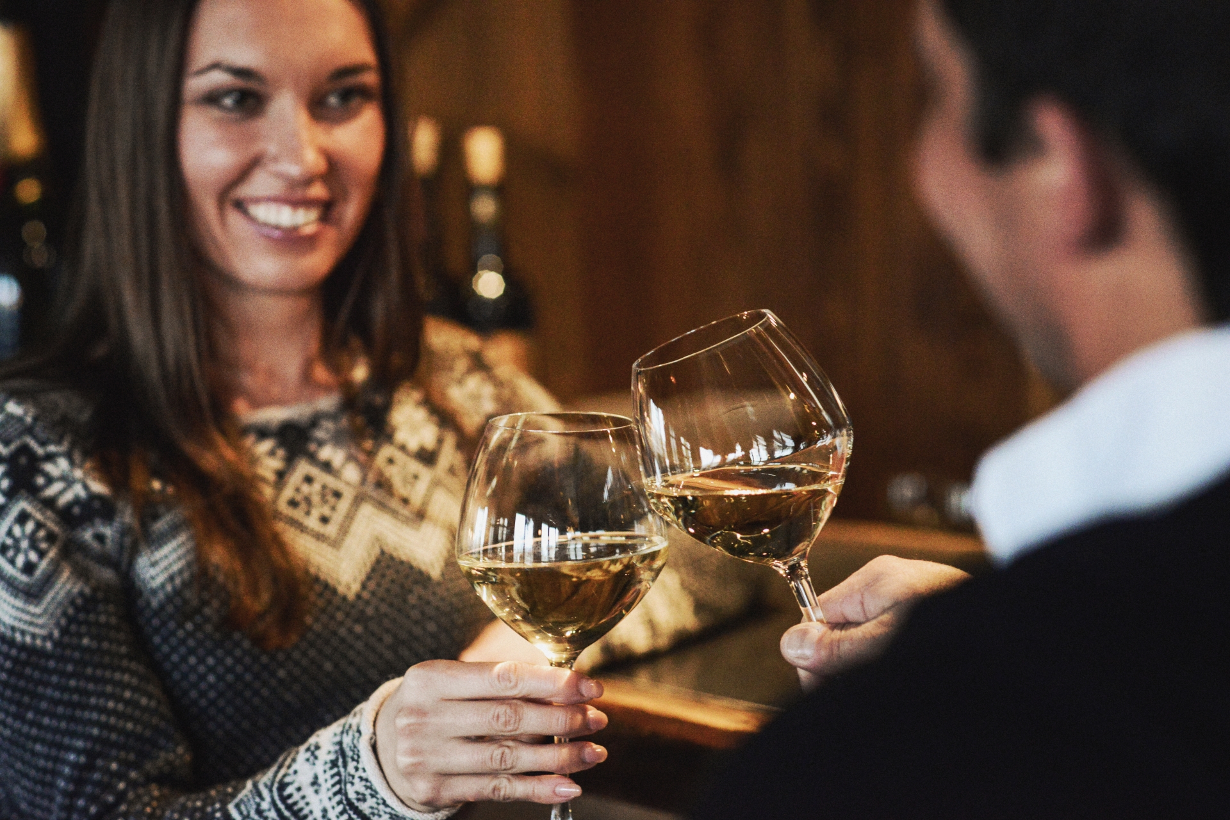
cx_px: 615
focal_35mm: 85
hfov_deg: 23.9
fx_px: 2905
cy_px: 410
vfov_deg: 16.1
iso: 6400
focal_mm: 85
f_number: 3.5
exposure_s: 1/100
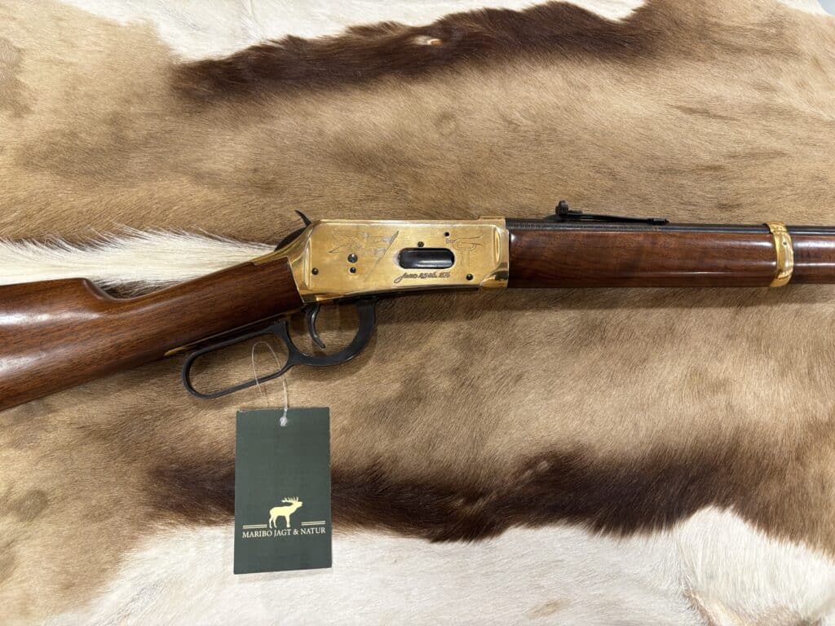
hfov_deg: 67.3
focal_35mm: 26
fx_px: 627
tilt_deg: -74.7
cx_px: 418
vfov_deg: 53.1
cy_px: 313
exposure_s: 1/62
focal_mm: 5.96
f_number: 1.6
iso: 125
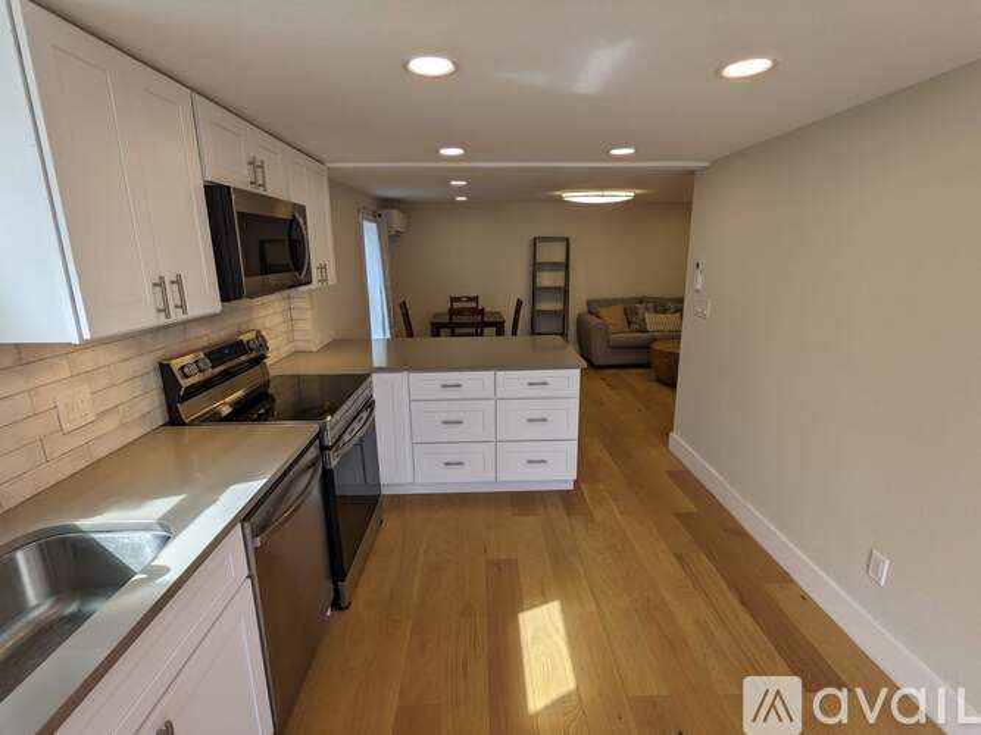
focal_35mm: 16
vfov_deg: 78.1
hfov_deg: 94.5
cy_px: 368
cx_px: 490
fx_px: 453
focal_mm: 2.22
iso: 26
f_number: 2.2
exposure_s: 1/120
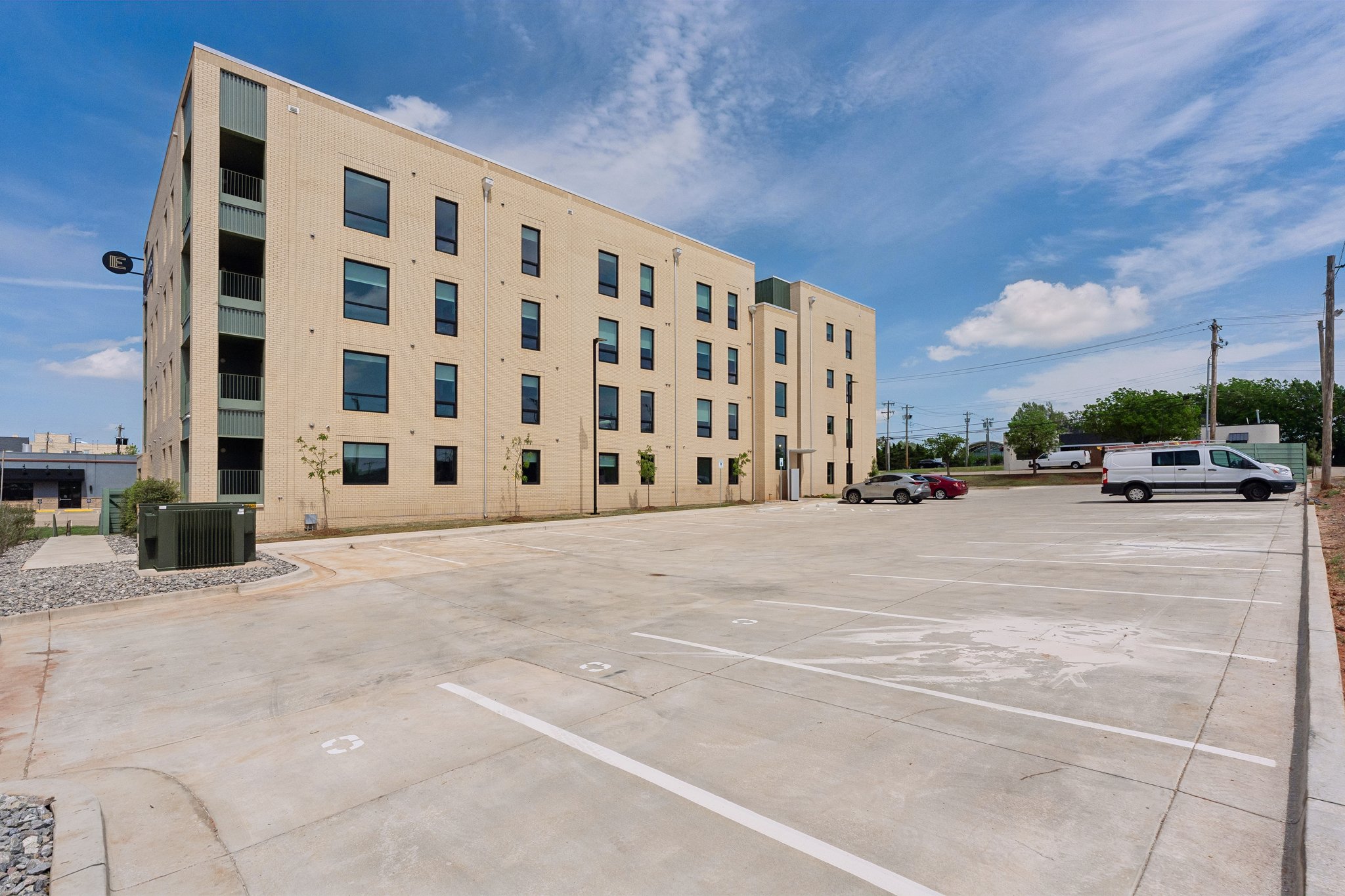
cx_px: 672
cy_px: 448
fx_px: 598
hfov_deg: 96.7
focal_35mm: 16
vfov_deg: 73.7
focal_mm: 16
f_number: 8
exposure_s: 1/6400
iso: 200
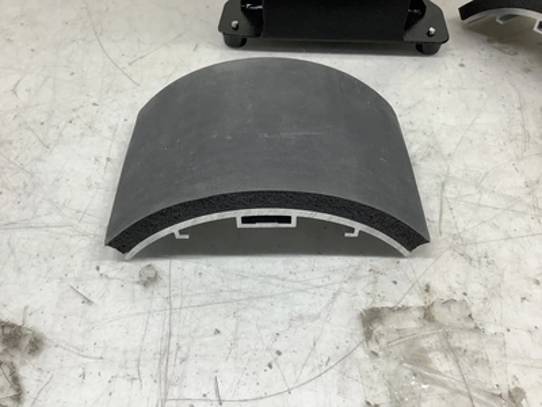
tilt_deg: -53.2
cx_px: 271
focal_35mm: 31
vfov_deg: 45.4
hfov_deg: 58.4
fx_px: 485
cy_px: 204
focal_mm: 3.3
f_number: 2.4
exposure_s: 1/120
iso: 80
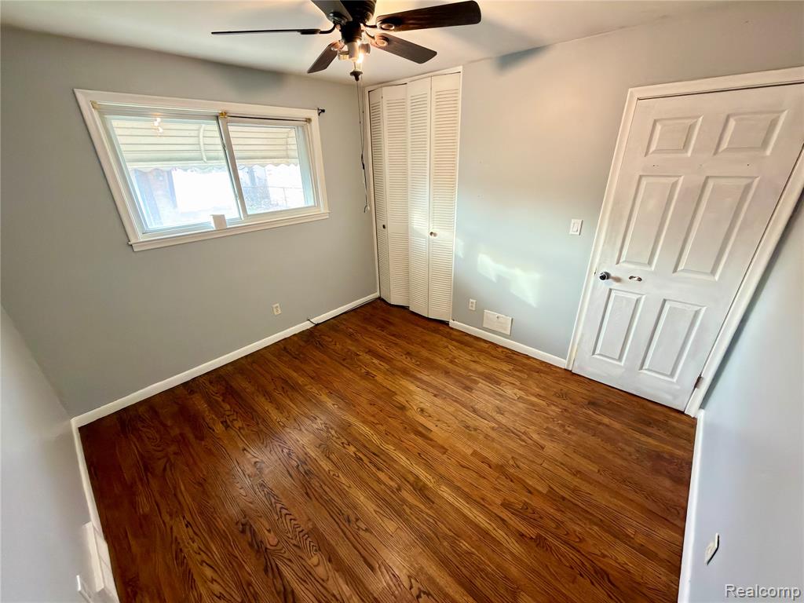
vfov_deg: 85.7
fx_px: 325
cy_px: 302
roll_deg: +1.3
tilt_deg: -24.5
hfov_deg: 102.1
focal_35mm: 14
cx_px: 402
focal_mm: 2.22
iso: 250
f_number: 2.2
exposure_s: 1/30
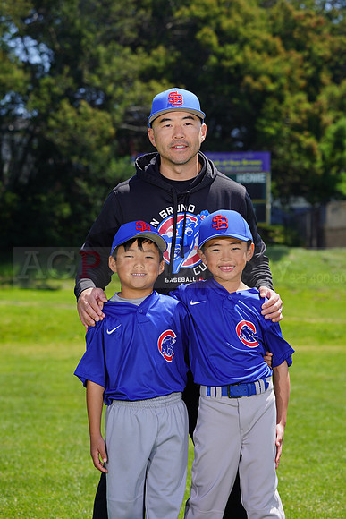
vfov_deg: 13.9
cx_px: 173
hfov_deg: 9.3
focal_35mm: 148
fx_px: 2132
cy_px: 260
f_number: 8
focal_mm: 148
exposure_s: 1/250
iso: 100
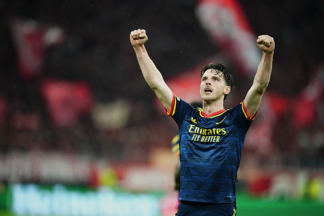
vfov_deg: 3.4
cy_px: 108
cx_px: 162
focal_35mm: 400
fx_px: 3599
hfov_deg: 5.2
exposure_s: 1/2000
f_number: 2.8
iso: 12800
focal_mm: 400
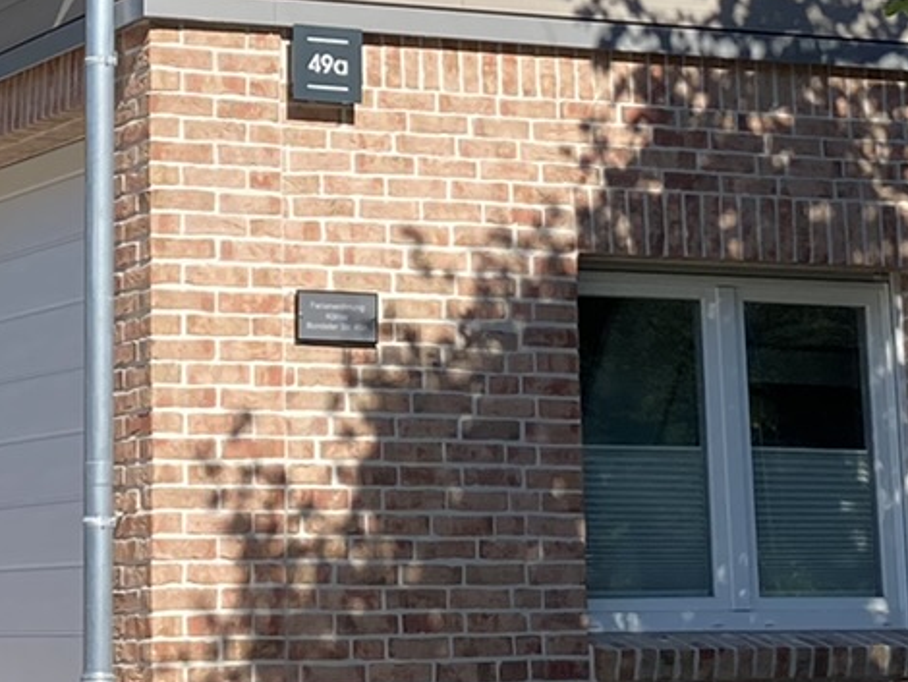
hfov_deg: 16.1
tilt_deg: +13.4
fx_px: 3202
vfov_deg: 11.9
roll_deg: -0.6
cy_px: -99
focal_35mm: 122
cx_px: 240
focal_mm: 3.99
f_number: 1.8
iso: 20
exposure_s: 1/1473
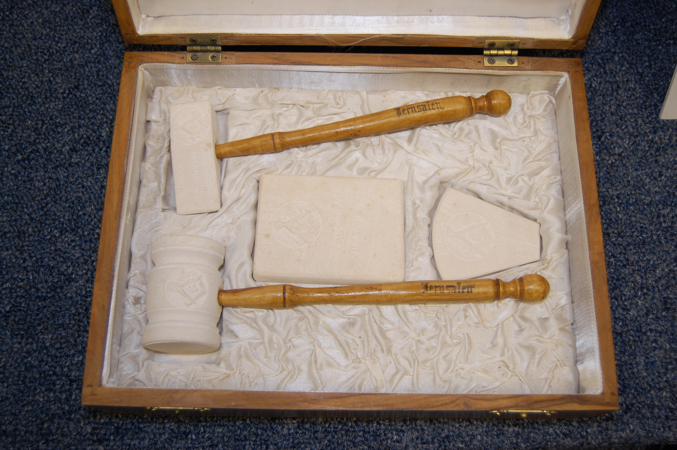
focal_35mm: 39
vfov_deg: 34.1
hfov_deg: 49.6
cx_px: 338
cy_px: 225
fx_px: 733
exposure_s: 1/80
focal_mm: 26
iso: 400
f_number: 4
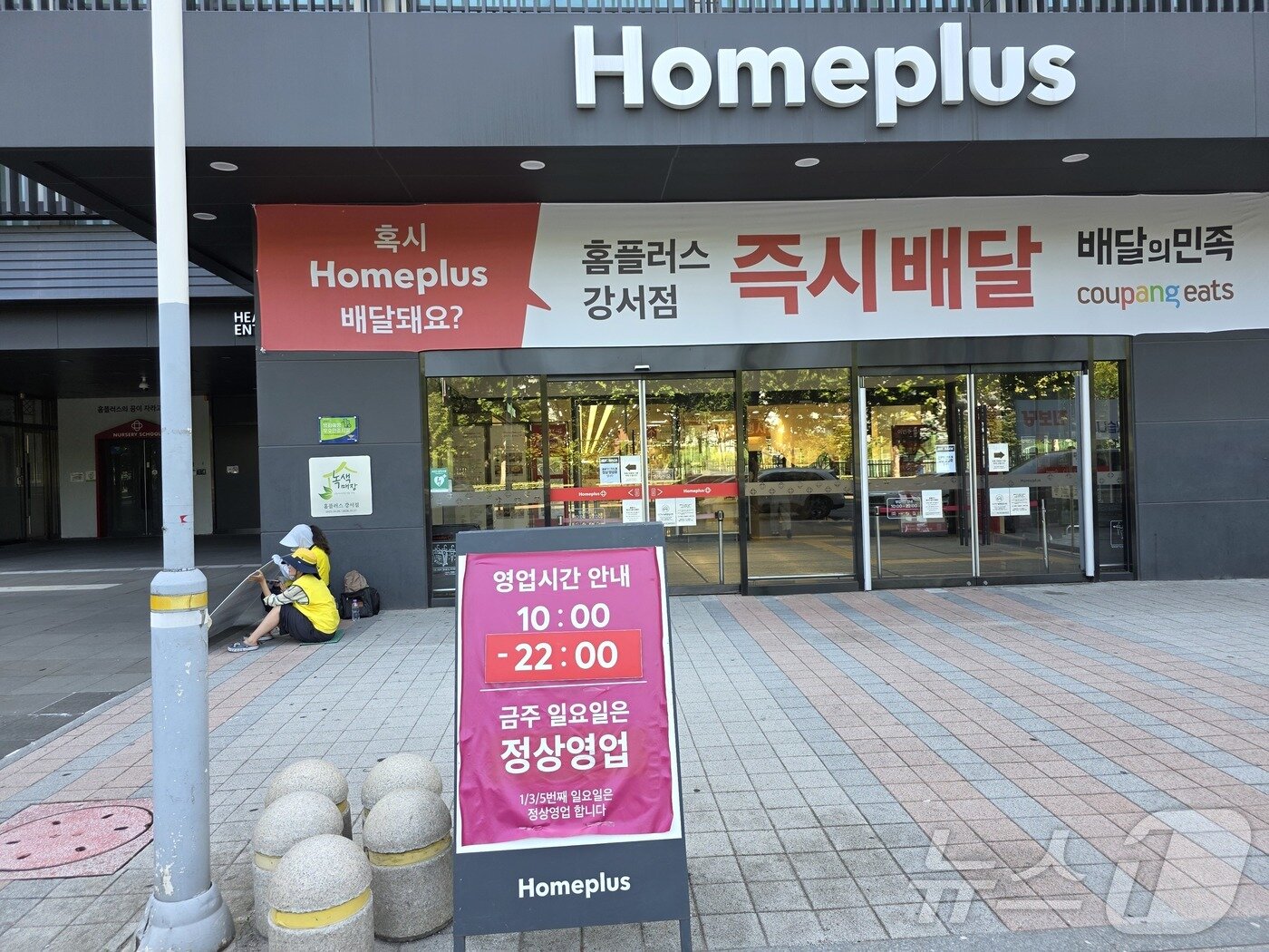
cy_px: 476
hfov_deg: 73.9
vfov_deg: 58.9
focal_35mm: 23
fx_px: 843
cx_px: 634
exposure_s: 1/180
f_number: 1.7
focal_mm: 6.3
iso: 50
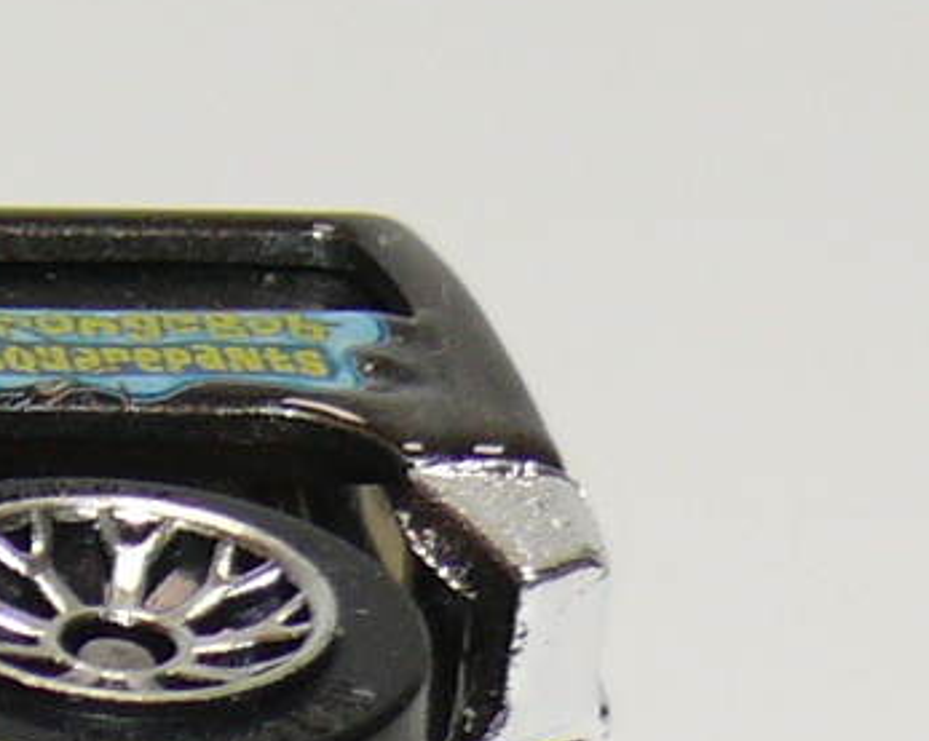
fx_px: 11511
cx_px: -972
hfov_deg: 4.6
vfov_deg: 3.7
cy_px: 1033
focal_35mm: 419
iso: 100
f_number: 4
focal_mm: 12.7
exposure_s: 1/30
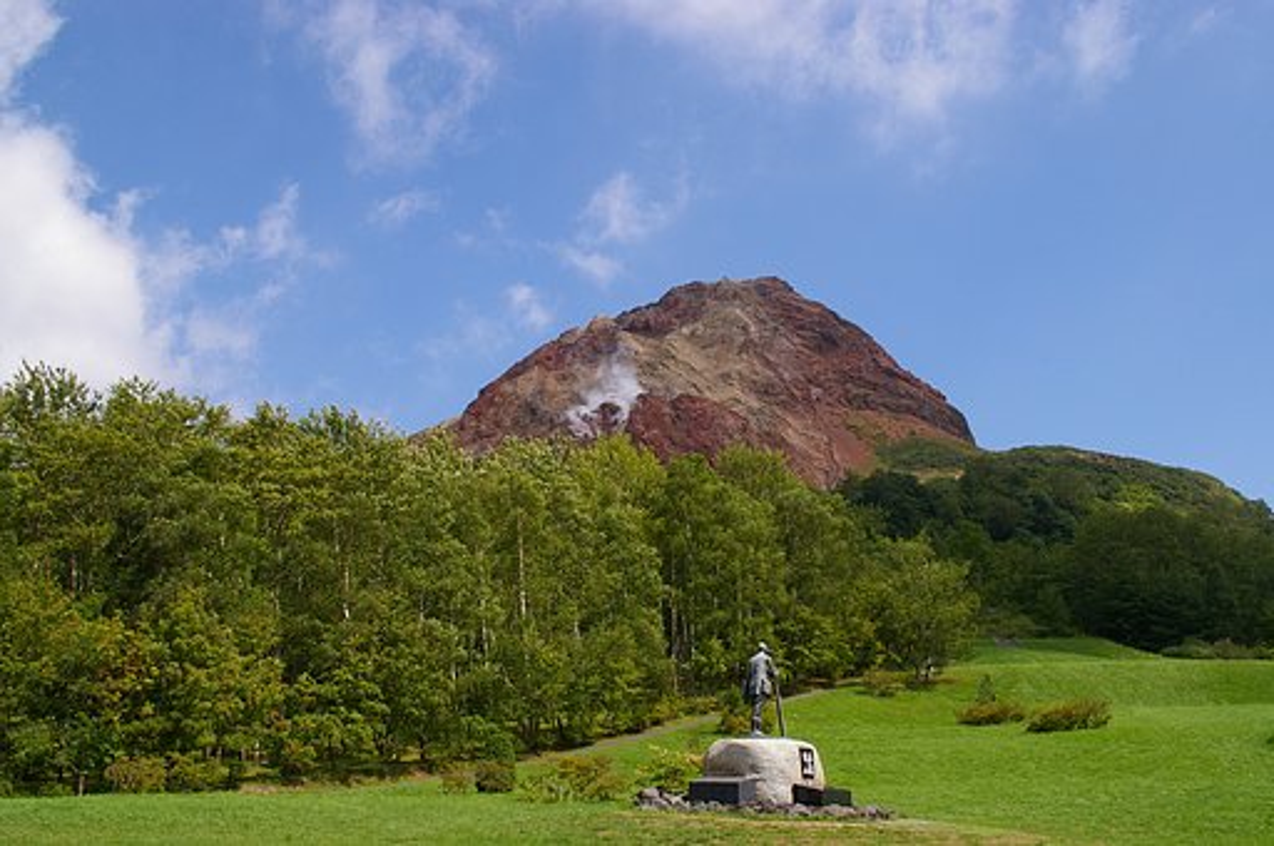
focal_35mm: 32
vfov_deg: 41.6
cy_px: 423
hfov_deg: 59.6
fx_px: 1113
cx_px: 637
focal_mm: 21
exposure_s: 1/180
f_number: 11
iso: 200
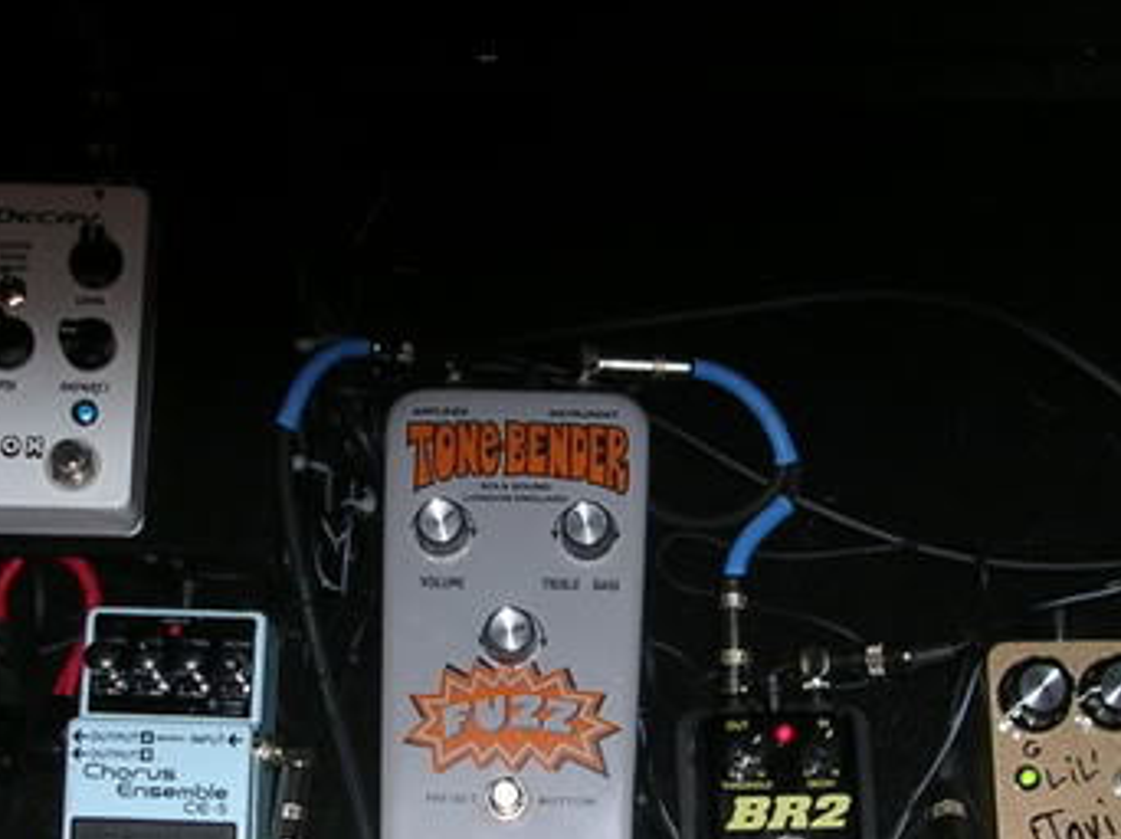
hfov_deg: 22.0
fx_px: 2880
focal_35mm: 89
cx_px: 603
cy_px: 577
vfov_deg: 16.5
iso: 50
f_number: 2.8
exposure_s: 1/60.1
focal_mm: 5.8
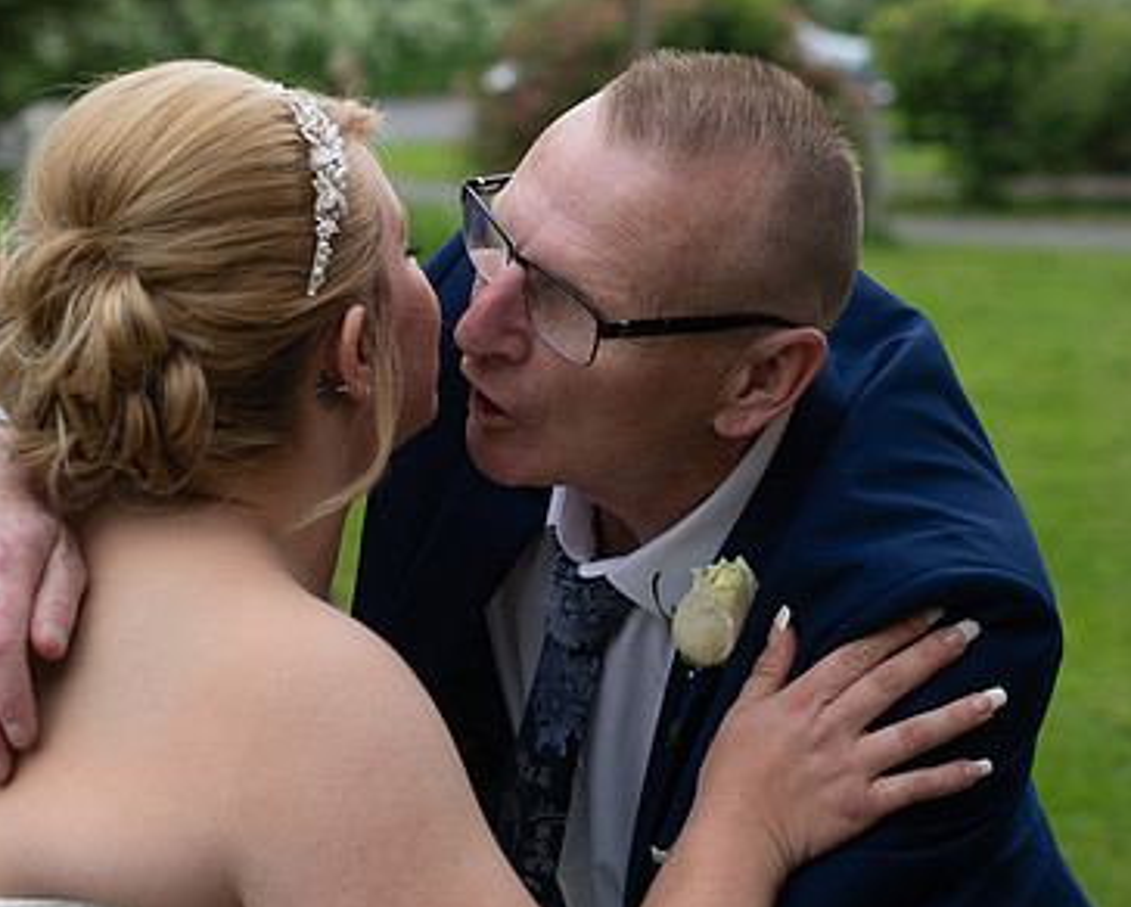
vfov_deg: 17.9
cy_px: 383
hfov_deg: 22.2
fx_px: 2882
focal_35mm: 86
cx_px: 483
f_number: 2.8
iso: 100
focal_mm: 35
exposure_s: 1/640
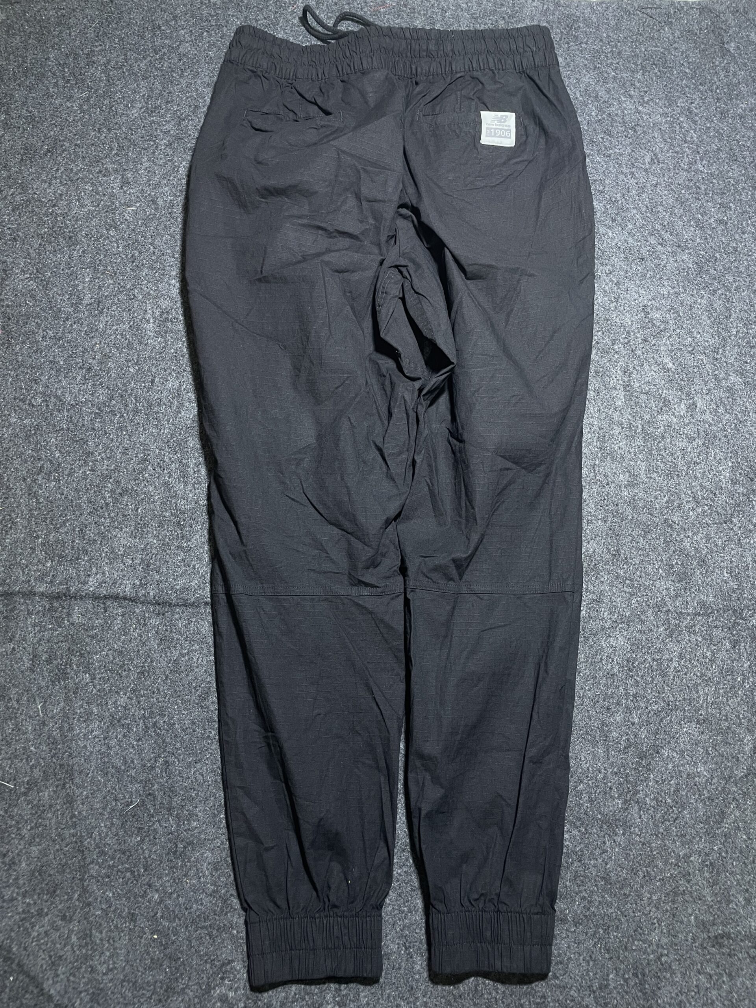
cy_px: 504
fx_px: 757
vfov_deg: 67.3
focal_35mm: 26
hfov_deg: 53.1
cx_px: 378
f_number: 1.6
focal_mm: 4.2
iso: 200
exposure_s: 1/50
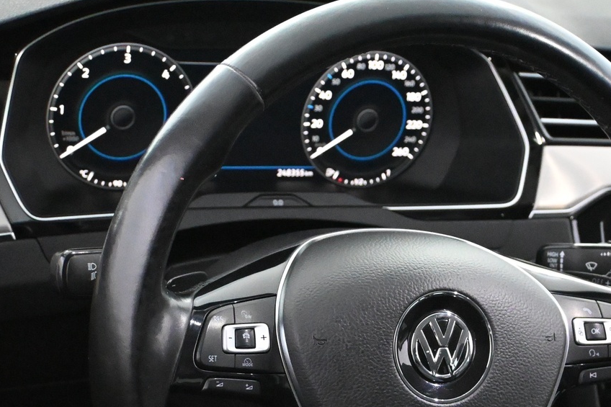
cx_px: 420
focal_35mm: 87
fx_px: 1484
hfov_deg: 23.1
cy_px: 317
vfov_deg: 15.5
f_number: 4.8
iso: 10000
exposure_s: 1/60
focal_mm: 30.5
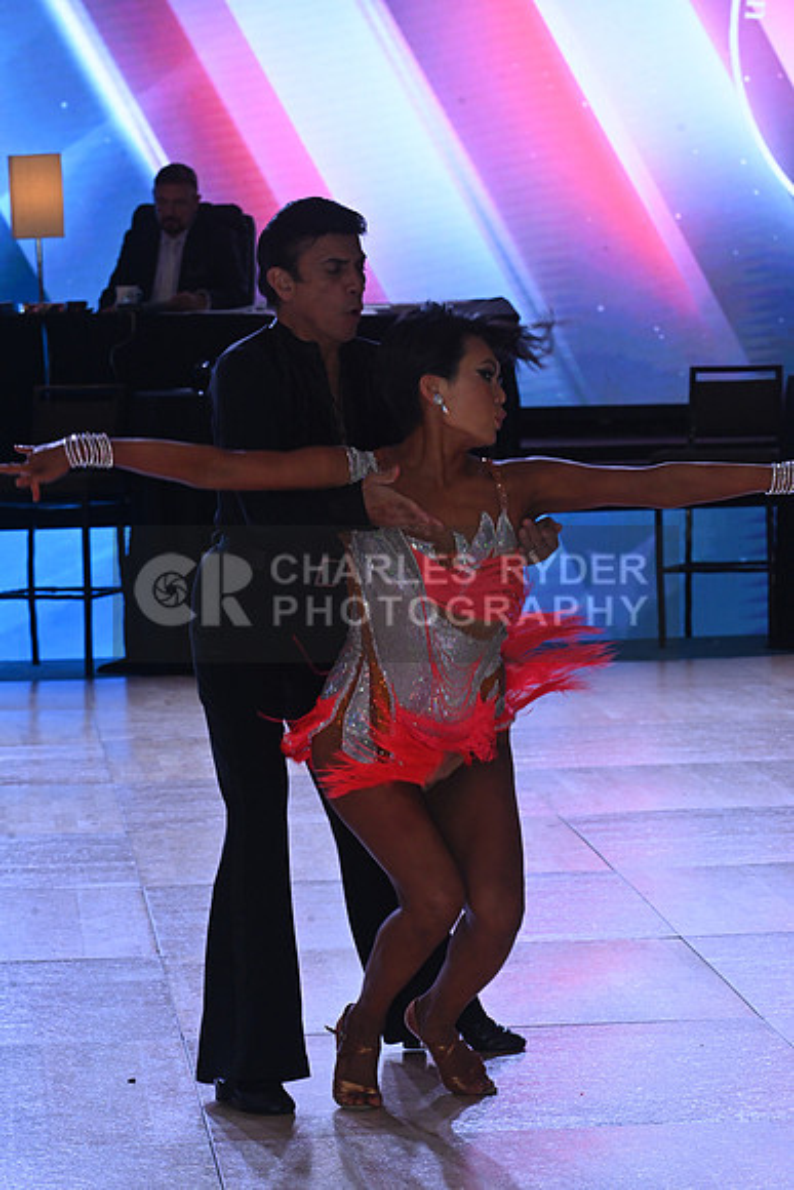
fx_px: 4794
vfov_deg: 14.2
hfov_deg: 9.5
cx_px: 397
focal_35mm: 145
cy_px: 595
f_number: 10
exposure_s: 1/200
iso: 1600
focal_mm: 145
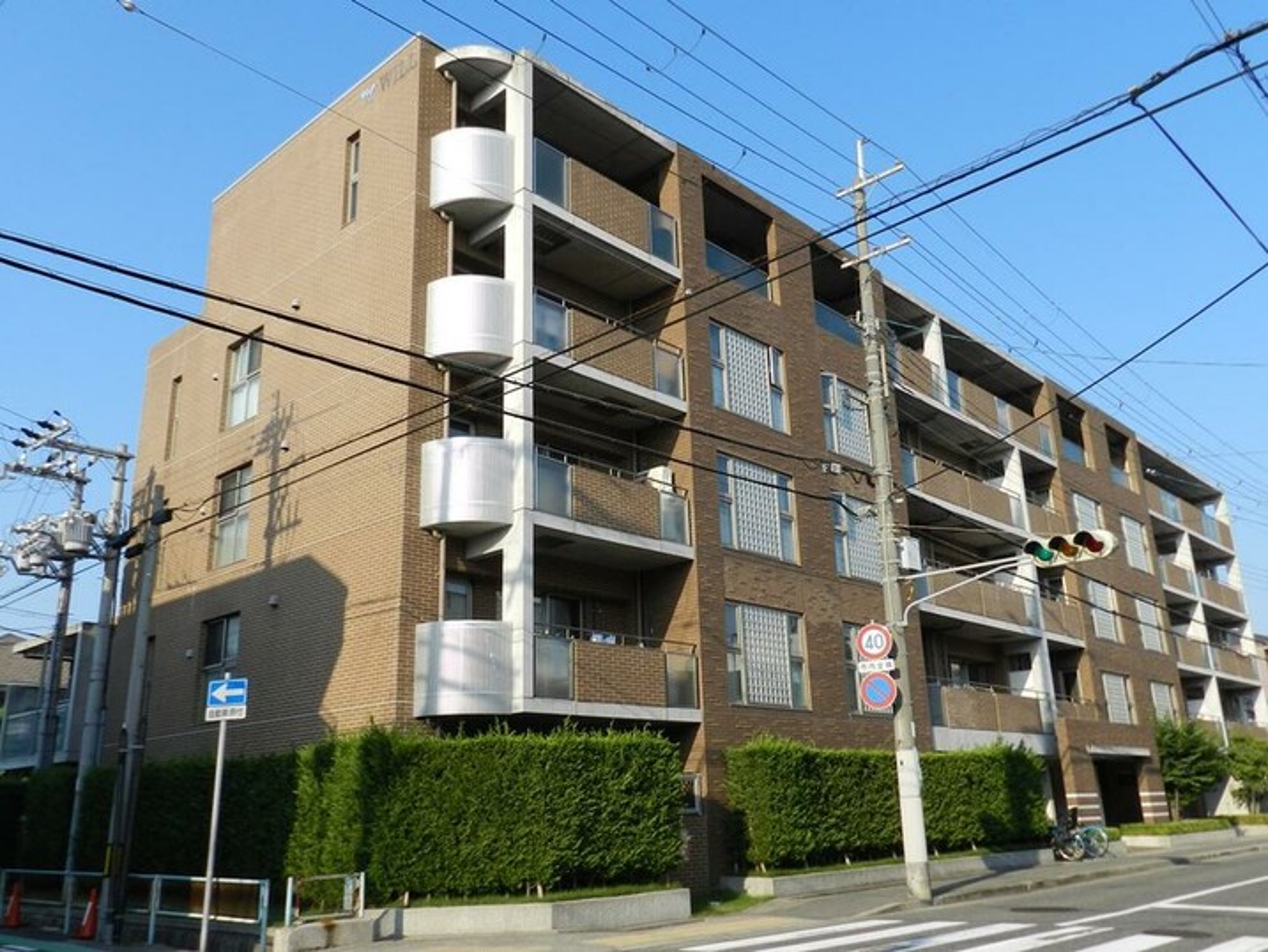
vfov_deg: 49.8
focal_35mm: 28
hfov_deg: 63.4
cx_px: 634
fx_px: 1026
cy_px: 476
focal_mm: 5
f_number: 3.6
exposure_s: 1/1250
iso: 160
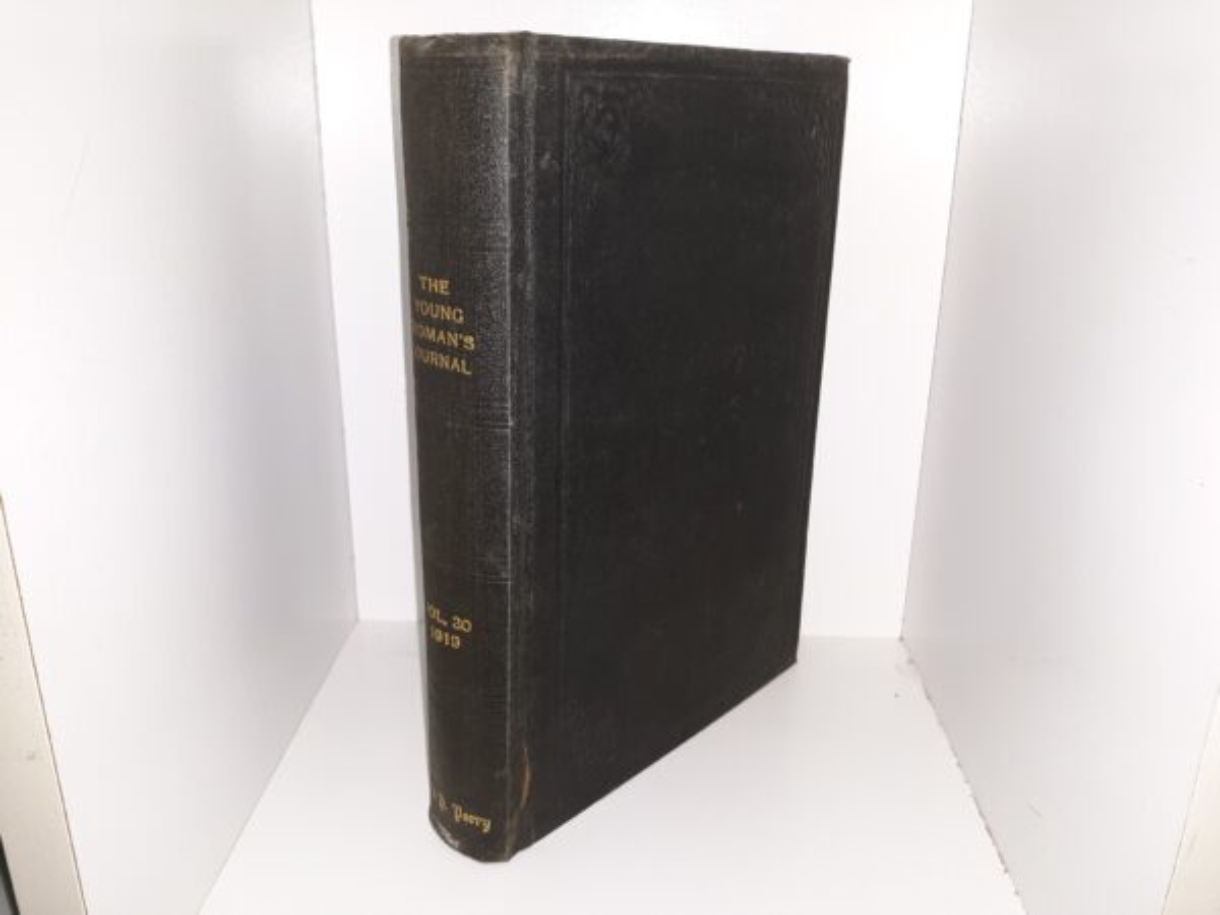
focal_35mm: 28
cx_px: 610
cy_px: 458
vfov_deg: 49.7
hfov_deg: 63.4
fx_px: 987
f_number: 1.7
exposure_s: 1/60
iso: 40
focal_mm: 3.7
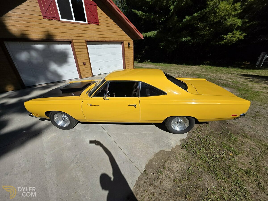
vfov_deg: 89.9
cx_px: 134
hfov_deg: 106.2
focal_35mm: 13
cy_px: 100
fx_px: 101
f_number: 1.9
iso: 40
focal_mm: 2.2
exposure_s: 1/3667
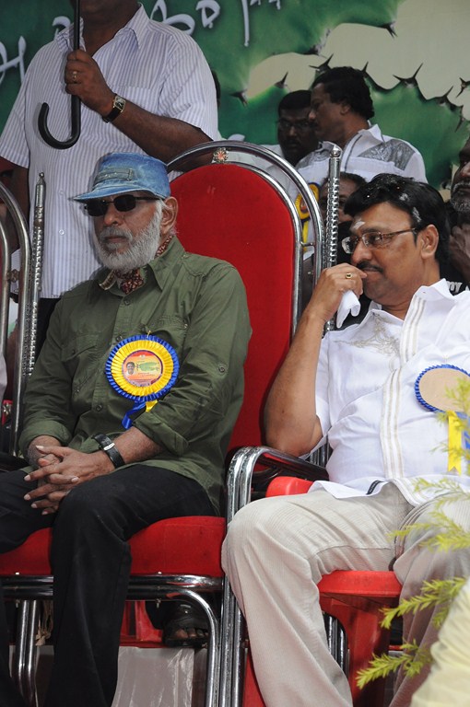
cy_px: 354
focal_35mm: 120
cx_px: 235
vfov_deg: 17.1
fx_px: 2356
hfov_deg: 11.4
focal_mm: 80
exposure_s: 1/125
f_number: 11
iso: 1250
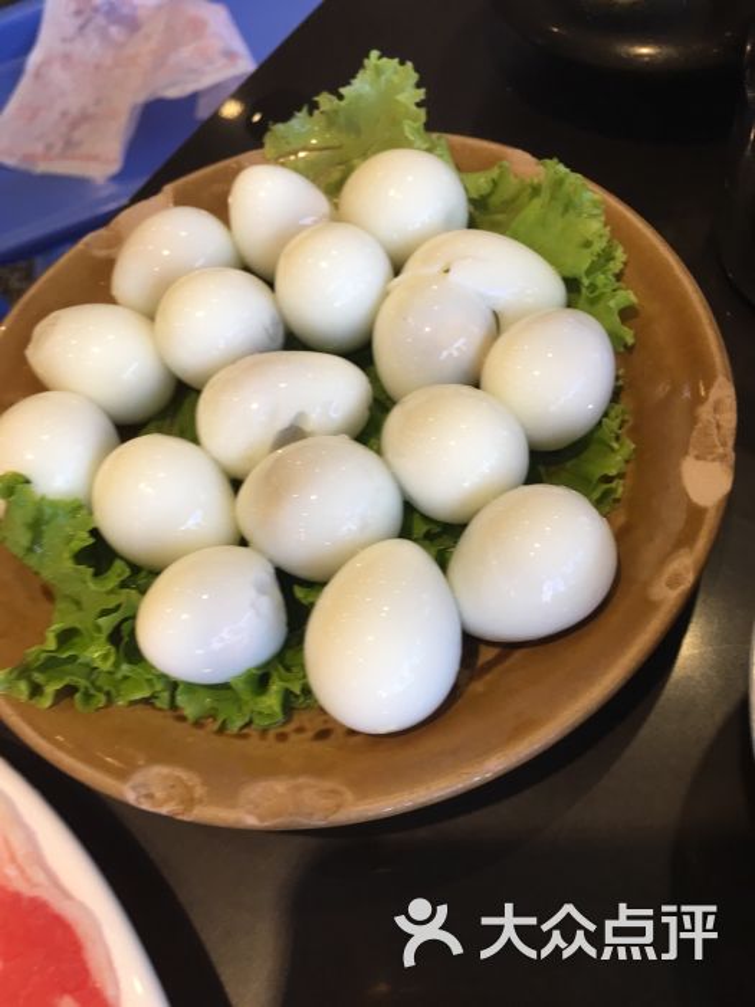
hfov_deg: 48.2
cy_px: 504
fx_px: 843
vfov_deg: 61.7
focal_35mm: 29
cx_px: 378
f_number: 2.2
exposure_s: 1/17
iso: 40
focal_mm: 4.15
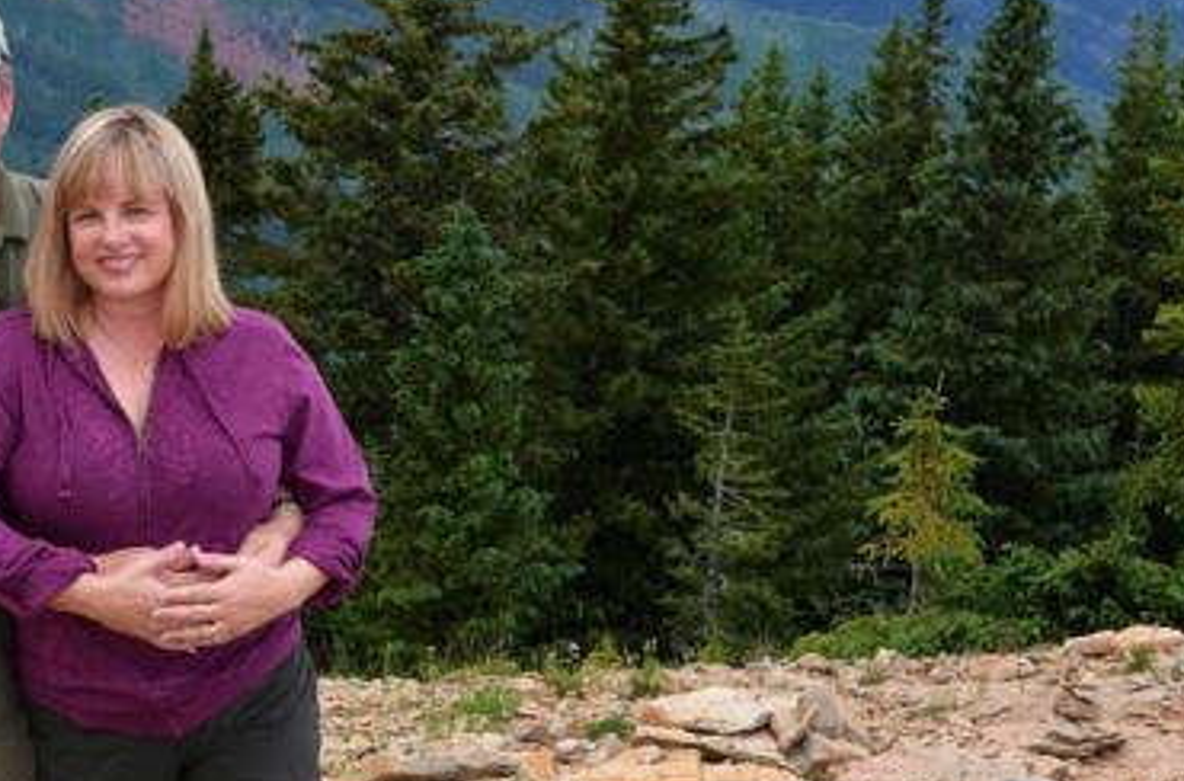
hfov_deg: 22.3
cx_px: 288
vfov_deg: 14.9
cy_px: 270
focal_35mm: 91
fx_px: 2978
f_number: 5.6
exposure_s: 1/200
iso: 100
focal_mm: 35
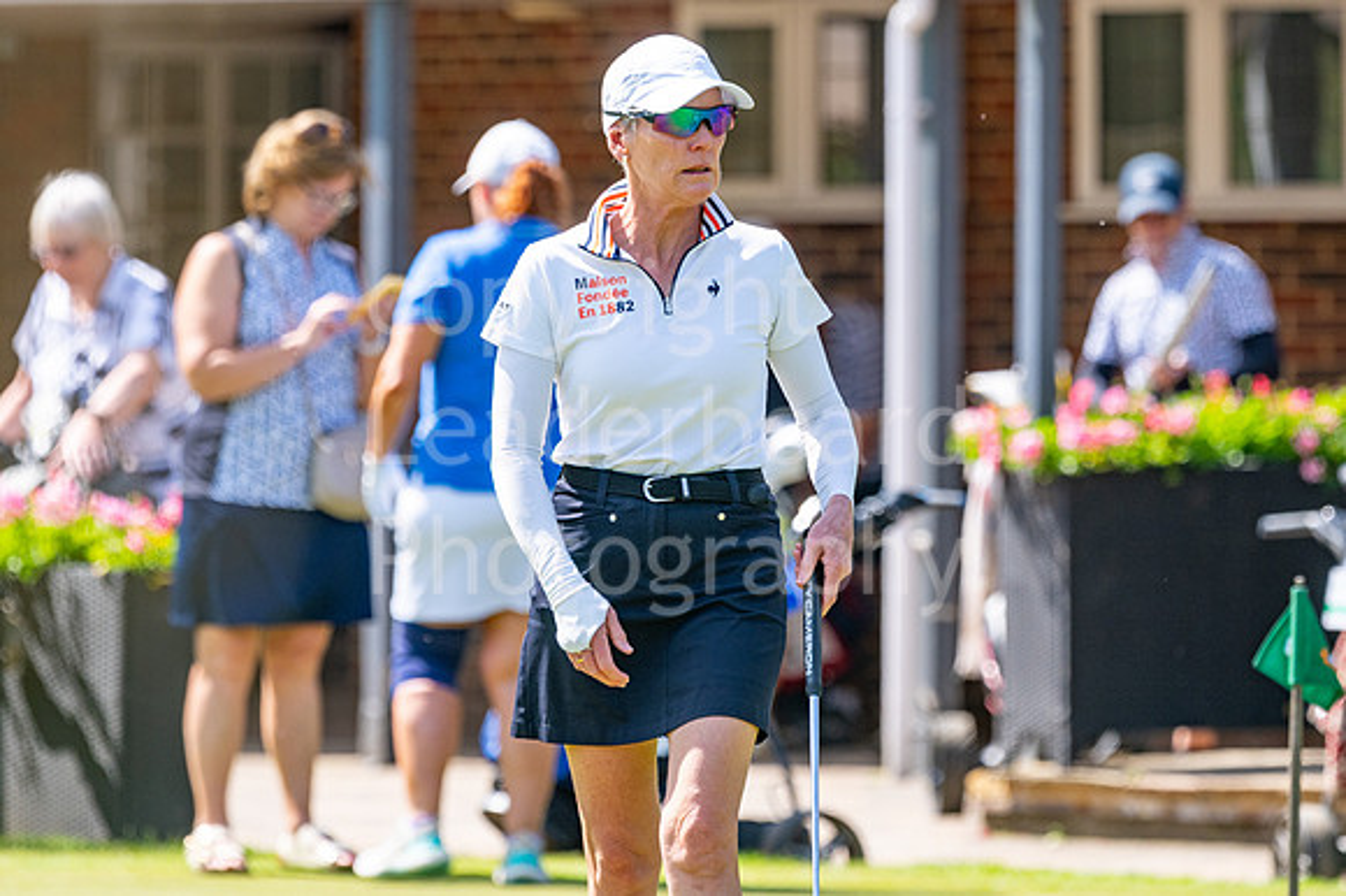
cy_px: 403
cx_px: 675
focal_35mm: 527
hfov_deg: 3.9
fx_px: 19694
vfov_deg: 2.6
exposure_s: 1/800
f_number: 5
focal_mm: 300
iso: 200
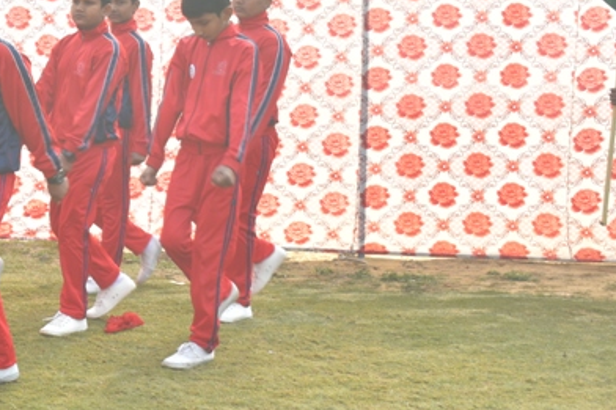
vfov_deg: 13.4
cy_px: 145
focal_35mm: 102
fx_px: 1745
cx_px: -145
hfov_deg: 18.8
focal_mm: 26
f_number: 4.5
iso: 160
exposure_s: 1/200
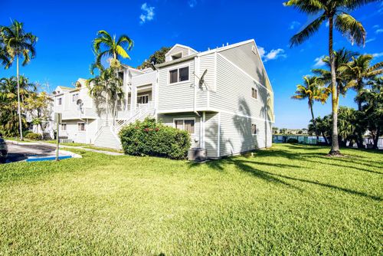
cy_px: 128
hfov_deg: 94.9
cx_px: 192
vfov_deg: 72.1
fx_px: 176
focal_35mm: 16
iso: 100
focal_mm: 11
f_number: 8
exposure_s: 1/500
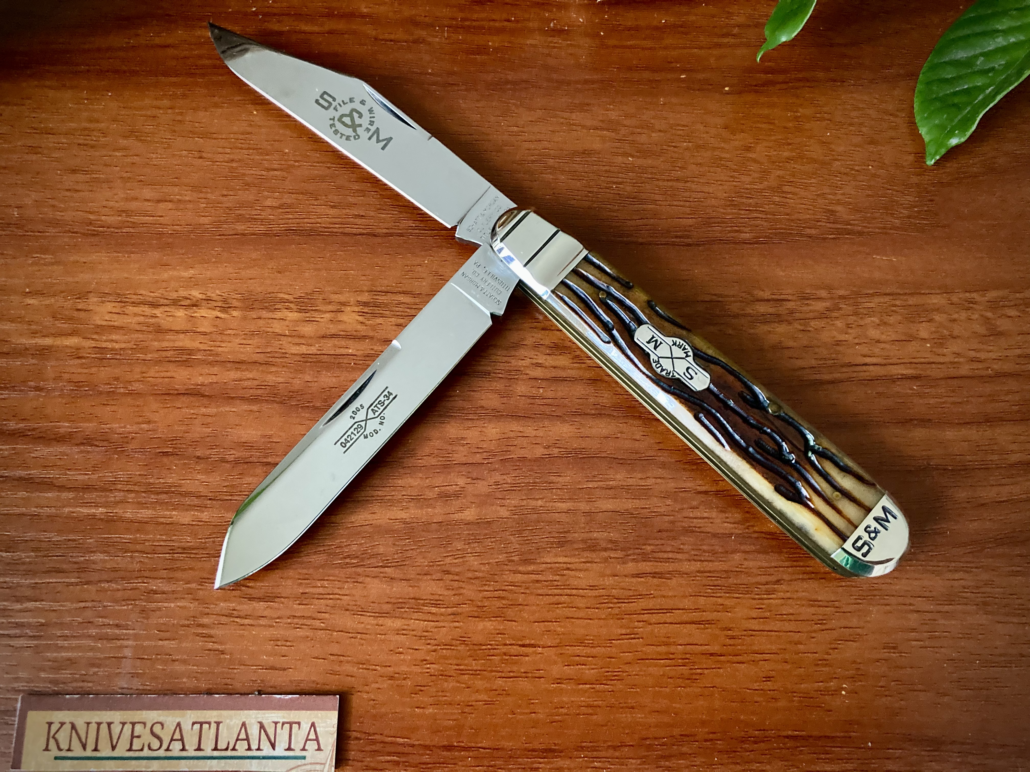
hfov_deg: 63.4
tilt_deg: -73.6
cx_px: 515
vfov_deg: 49.7
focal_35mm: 28
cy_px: 386
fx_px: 833
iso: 640
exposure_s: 1/30
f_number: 1.8
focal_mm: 3.99
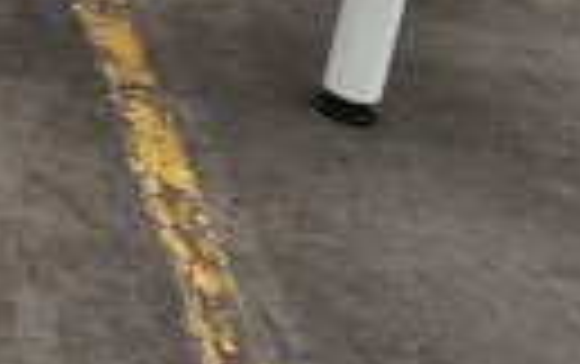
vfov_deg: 14.0
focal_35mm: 77
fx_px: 1219
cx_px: -661
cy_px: -391
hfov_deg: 17.0
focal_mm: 2.2
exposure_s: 1/50
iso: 100
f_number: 2.2
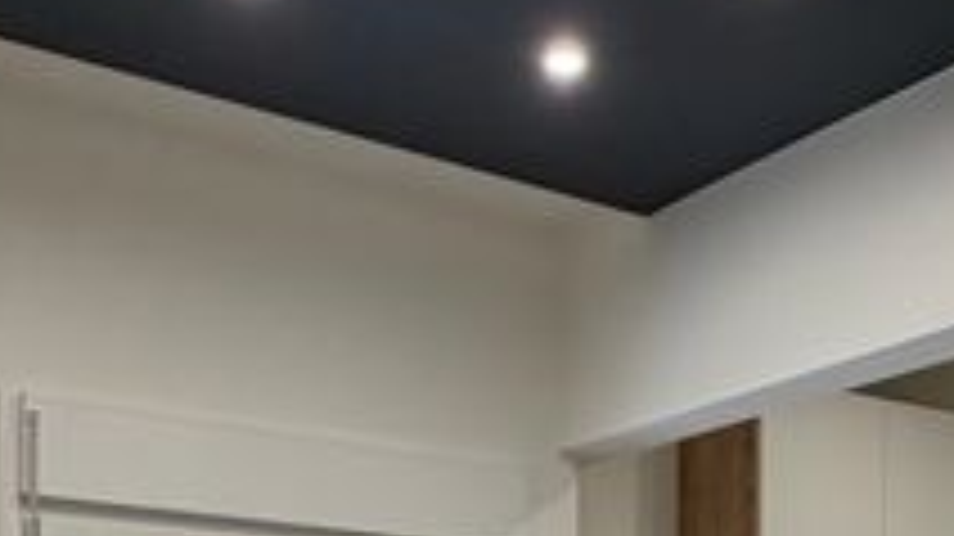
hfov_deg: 44.6
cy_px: 802
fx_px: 1163
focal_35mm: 46
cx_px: 508
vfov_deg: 21.7
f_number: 2.2
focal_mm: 2.22
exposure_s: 1/100
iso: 160
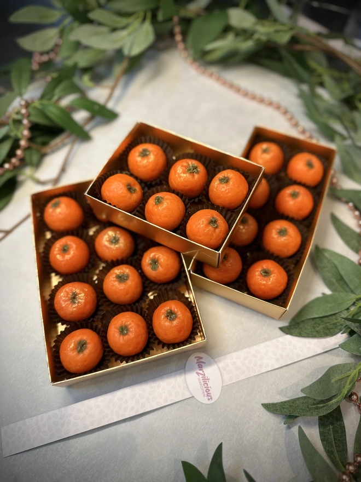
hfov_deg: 56.8
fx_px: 334
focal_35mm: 24
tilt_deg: -65.3
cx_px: 180
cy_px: 241
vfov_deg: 71.6
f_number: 1.78
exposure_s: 1/100
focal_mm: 6.86
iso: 125
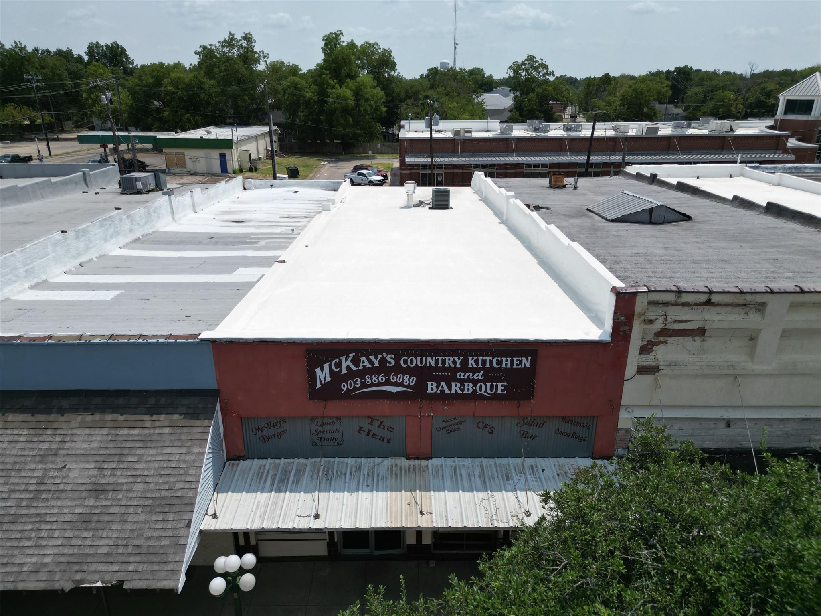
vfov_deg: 56.8
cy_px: 308
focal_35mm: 24
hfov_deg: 71.6
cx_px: 410
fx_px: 569
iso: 110
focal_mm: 6.72
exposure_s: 1/5000
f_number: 1.7
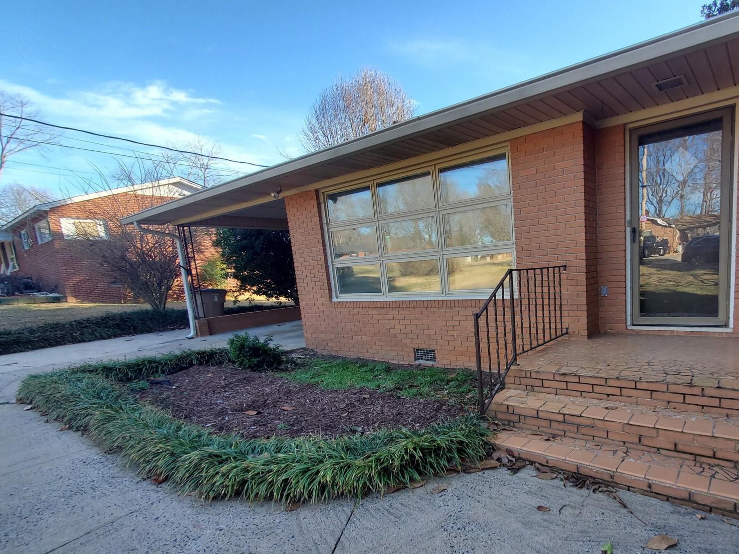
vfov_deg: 70.8
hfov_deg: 85.4
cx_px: 478
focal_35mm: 18
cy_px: 333
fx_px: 384
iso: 50
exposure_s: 1/230
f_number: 2.2
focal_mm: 1.8
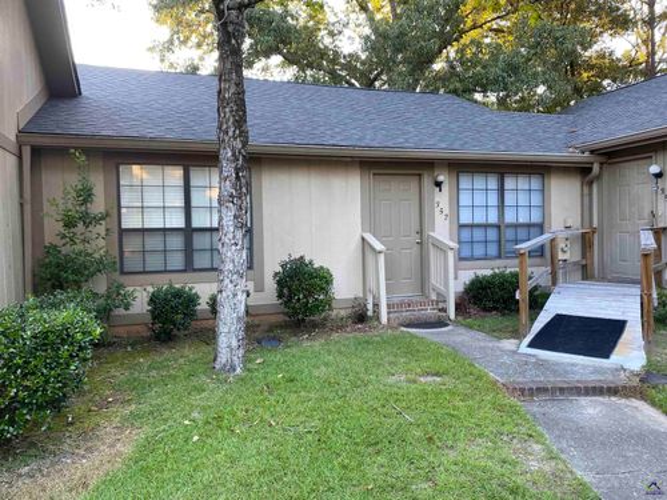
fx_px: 501
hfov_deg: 67.3
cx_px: 334
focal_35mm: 26
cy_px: 250
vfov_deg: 53.1
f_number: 1.8
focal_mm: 4.25
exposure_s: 1/122
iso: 80
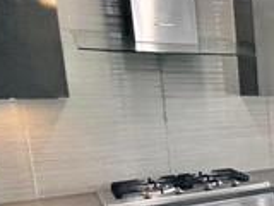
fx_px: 412
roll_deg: +0.6
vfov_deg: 27.7
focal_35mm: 52
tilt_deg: -7.9
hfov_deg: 23.4
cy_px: 153
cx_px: 469
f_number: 2.4
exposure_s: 1/120
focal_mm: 1.54
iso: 160
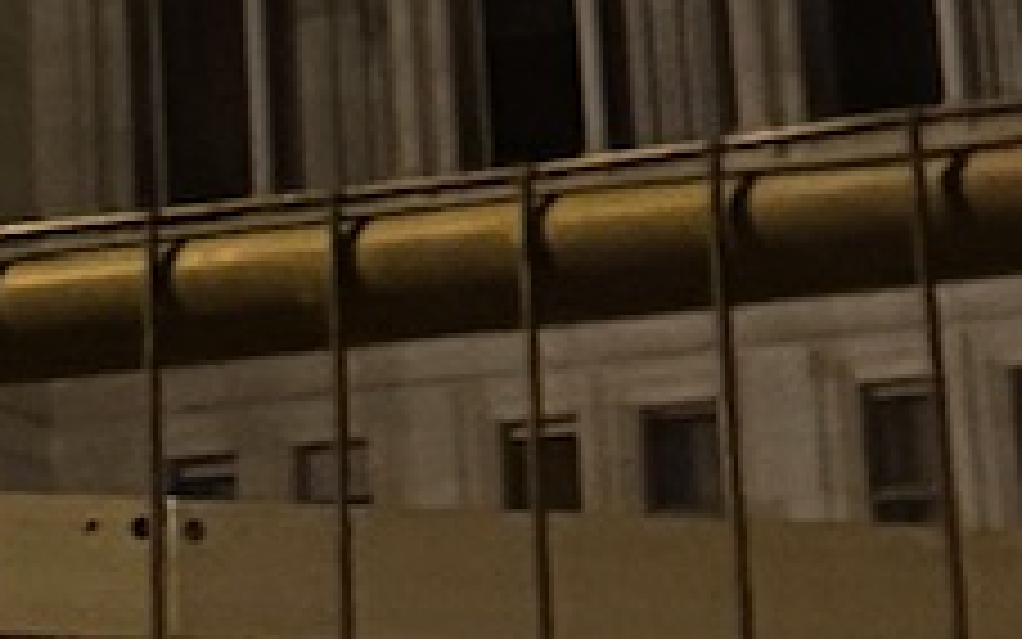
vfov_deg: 4.9
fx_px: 6408
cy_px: -2344
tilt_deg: +34.5
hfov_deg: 8.6
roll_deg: -5.6
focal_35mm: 230
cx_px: -1054
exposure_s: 1/25
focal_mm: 6.76
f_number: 1.78
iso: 800
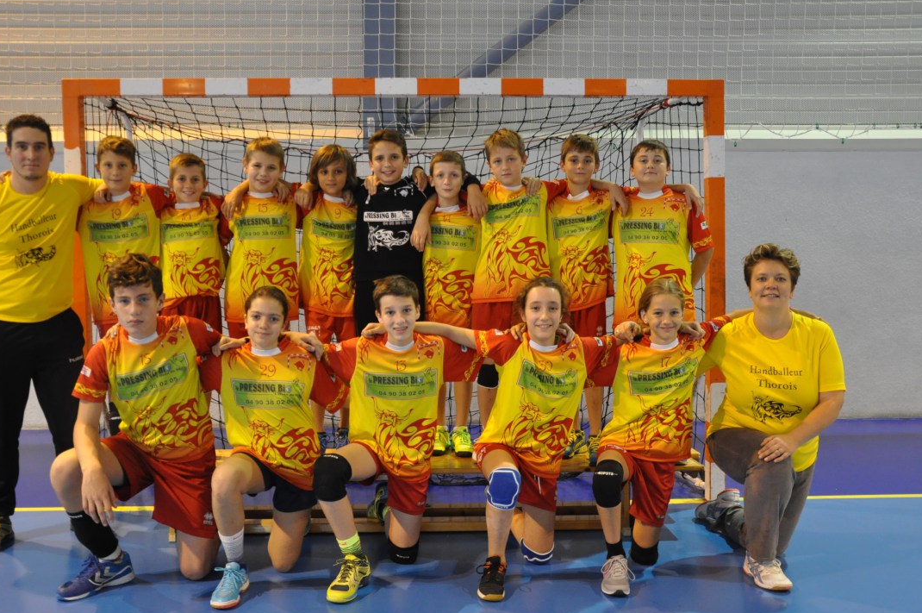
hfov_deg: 51.9
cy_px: 332
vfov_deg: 35.8
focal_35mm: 37
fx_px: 947
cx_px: 422
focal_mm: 22
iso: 1600
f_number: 3.8
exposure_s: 1/50
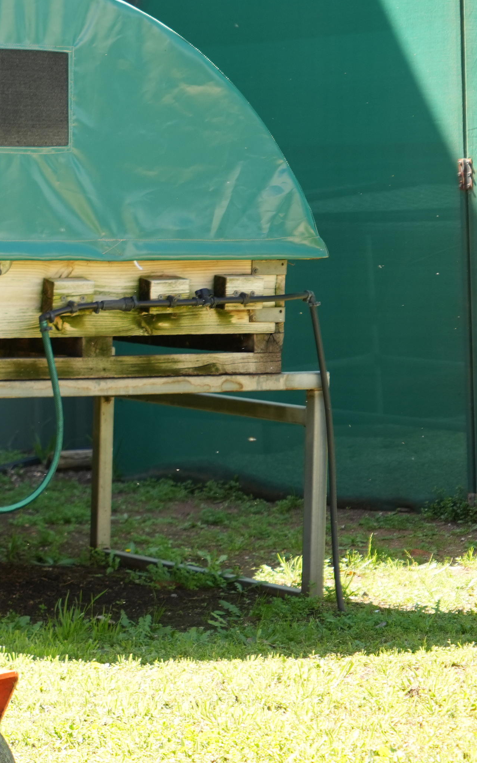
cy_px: 379
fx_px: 3743
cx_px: -443
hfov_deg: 7.1
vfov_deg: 11.6
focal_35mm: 180
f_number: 5.6
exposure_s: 1/200
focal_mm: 72
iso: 320
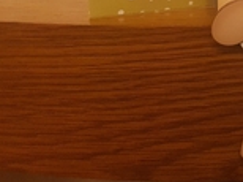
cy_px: -31
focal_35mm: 76
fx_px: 533
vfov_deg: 18.4
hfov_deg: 23.5
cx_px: 292
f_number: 1.7
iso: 250
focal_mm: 4.2
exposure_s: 1/17
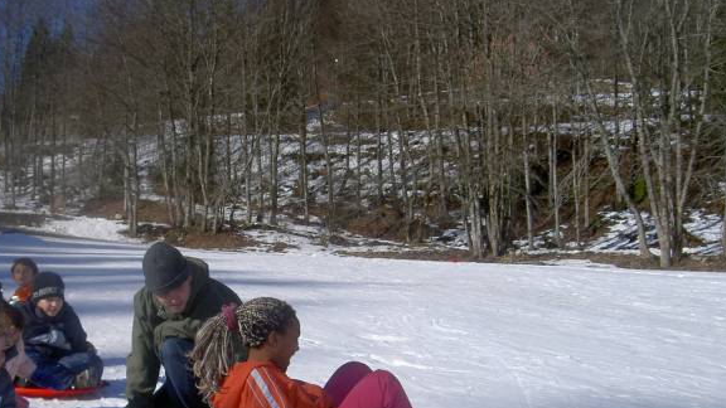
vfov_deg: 20.2
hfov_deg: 35.1
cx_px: 247
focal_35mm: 59
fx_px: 1136
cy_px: 311
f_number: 4.7
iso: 100
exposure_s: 1/800
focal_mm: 8
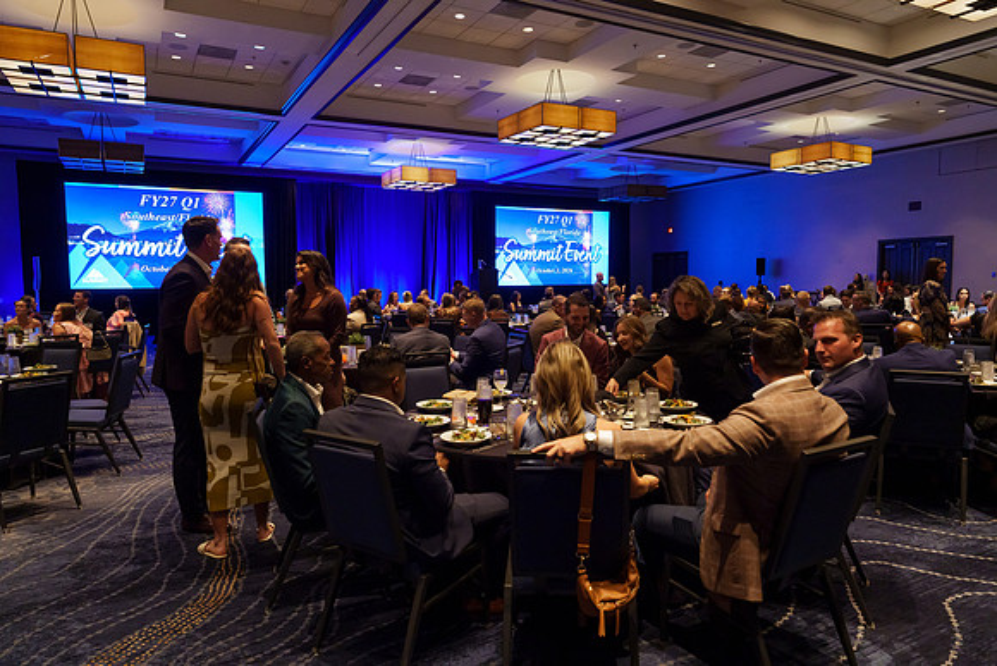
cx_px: 498
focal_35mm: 24
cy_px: 333
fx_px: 665
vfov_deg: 53.2
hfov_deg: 73.7
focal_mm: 24
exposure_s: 1/30
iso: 1600
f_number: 5
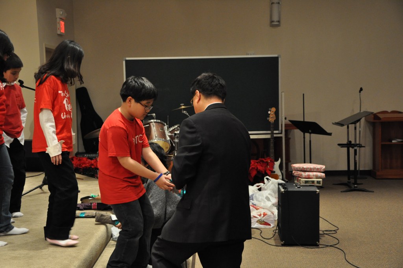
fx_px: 671
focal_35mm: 60
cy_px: 134
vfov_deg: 22.6
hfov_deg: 33.4
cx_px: 202
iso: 1600
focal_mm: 40
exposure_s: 1/60
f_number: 4.5
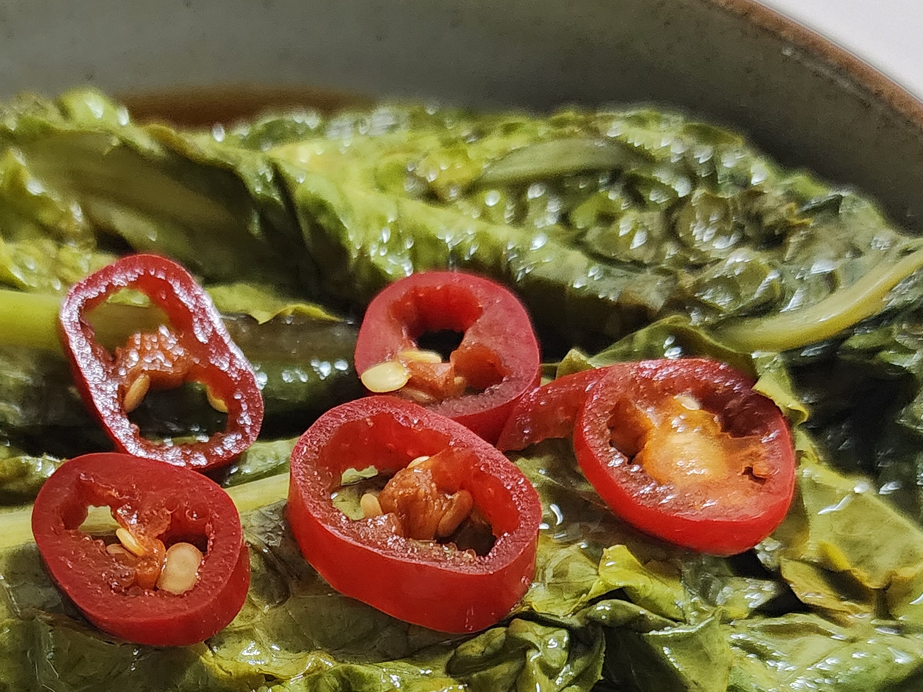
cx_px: 248
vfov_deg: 24.2
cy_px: 672
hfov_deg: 32.7
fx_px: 1547
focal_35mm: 58
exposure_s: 1/120
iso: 800
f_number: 1.8
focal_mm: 6.4
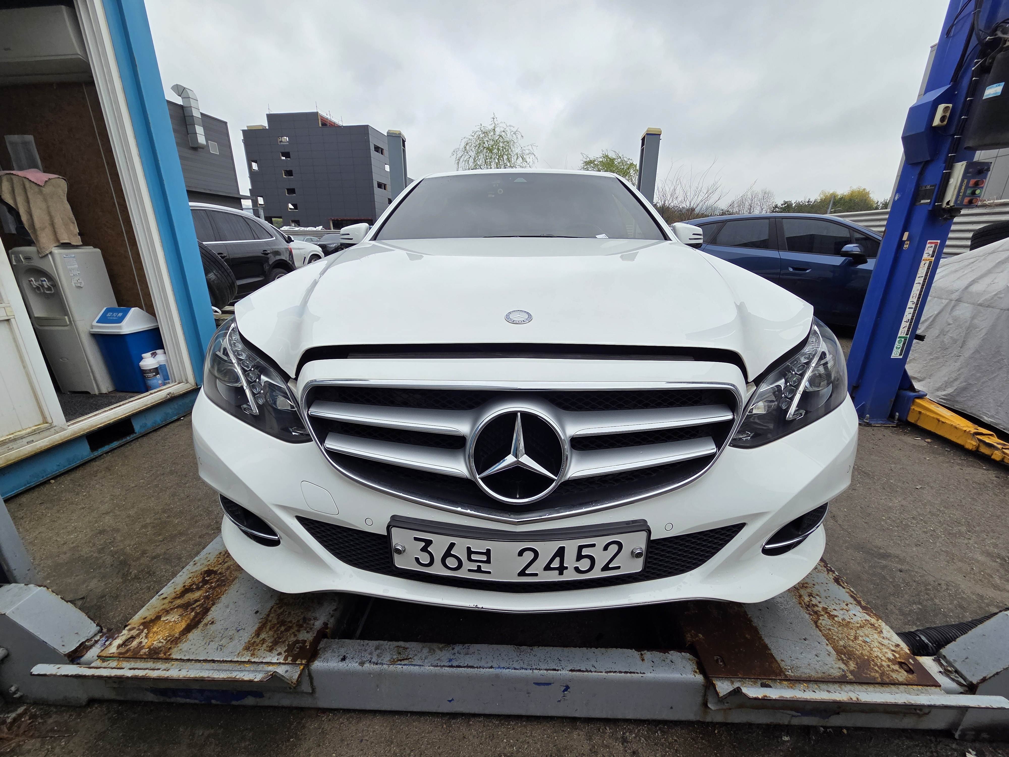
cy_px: 378
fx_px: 379
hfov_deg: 106.2
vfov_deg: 89.9
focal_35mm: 13
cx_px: 504
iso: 50
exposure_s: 1/509
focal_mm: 2.2
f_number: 2.2
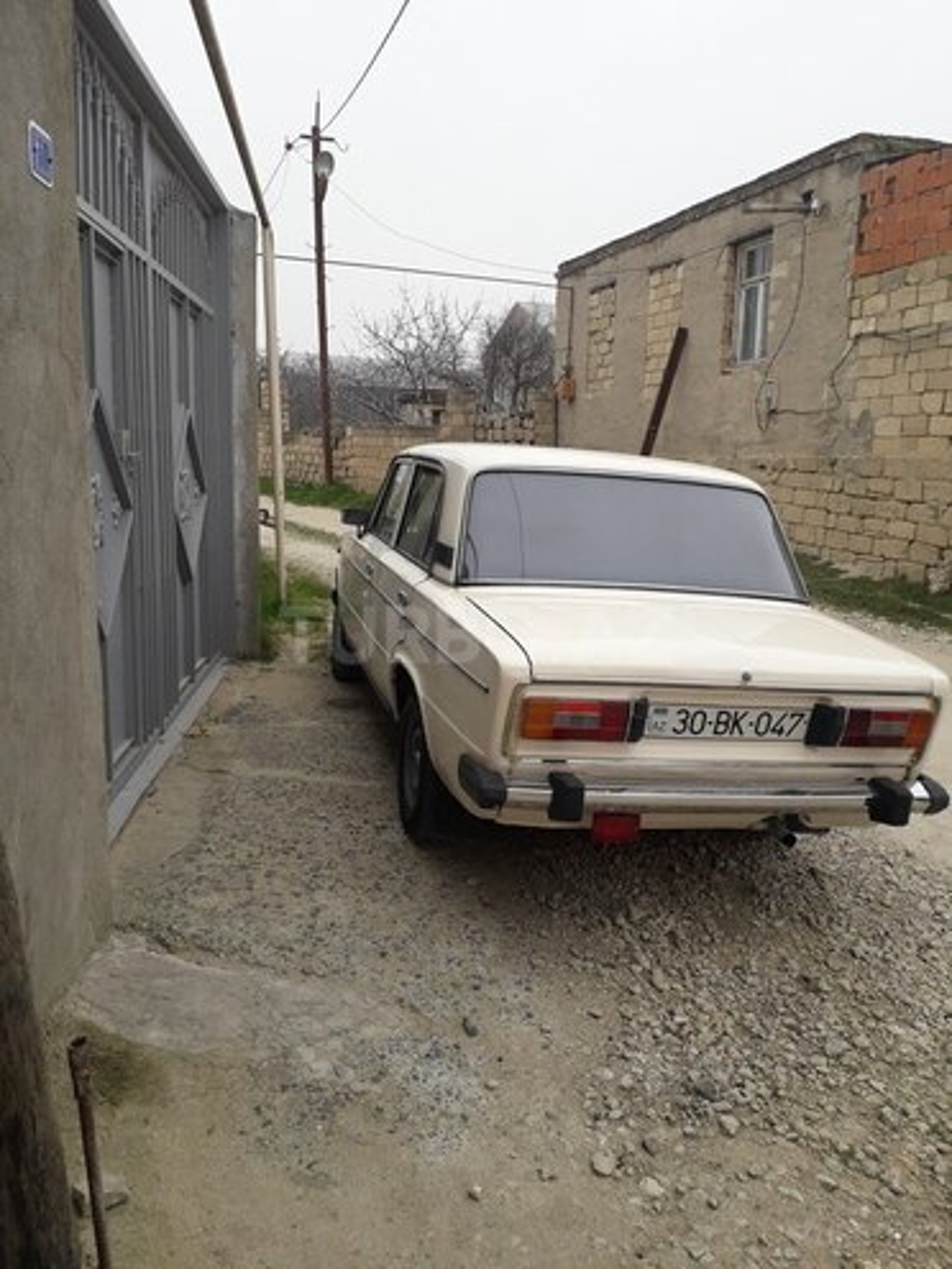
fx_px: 990
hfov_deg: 51.4
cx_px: 476
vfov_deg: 65.3
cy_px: 634
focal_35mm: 27
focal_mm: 3.6
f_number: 1.9
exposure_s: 1/871
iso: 40
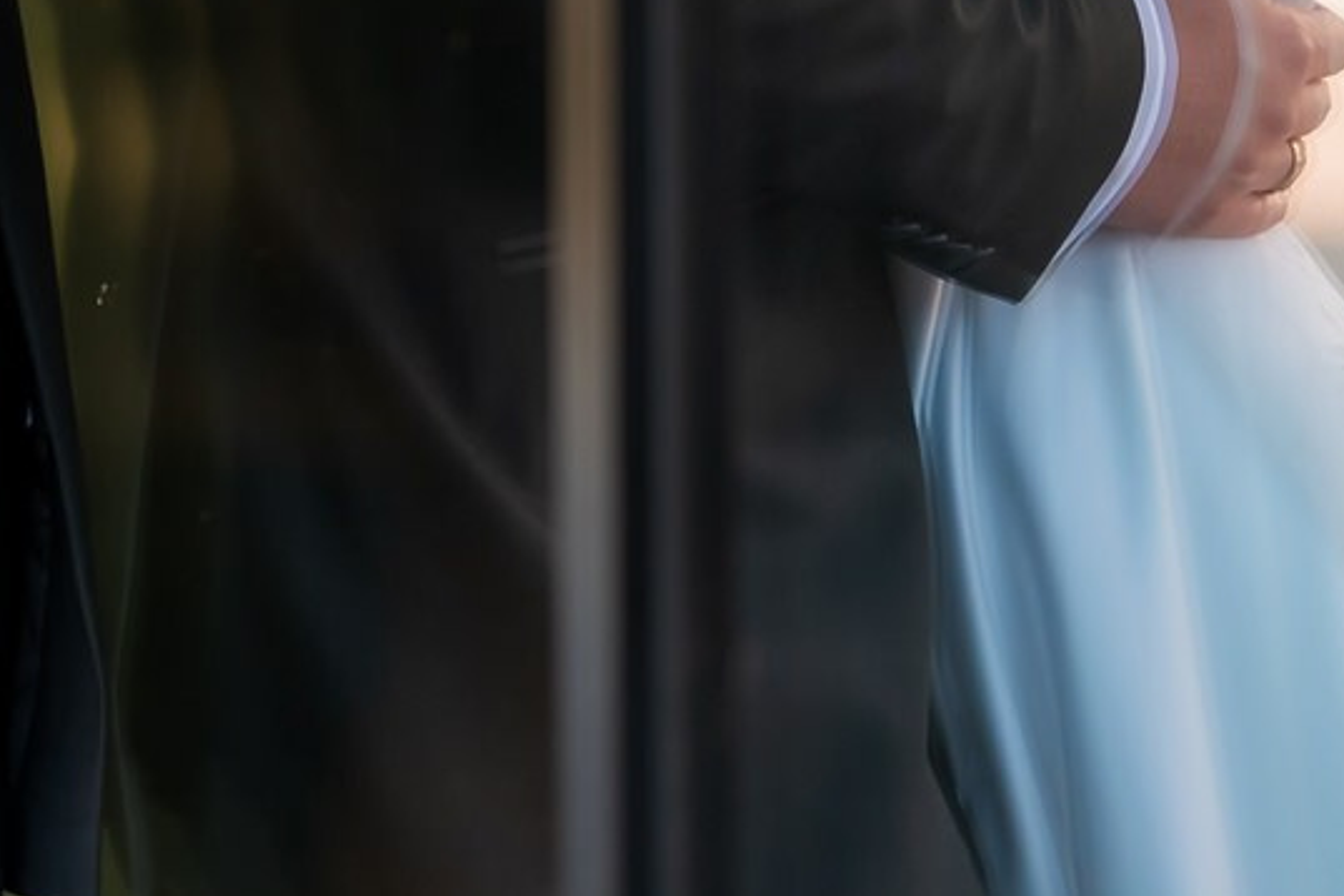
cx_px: -601
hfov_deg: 6.3
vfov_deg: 4.2
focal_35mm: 324
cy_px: -527
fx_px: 12095
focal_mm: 85
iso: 200
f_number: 1.4
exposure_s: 1/640
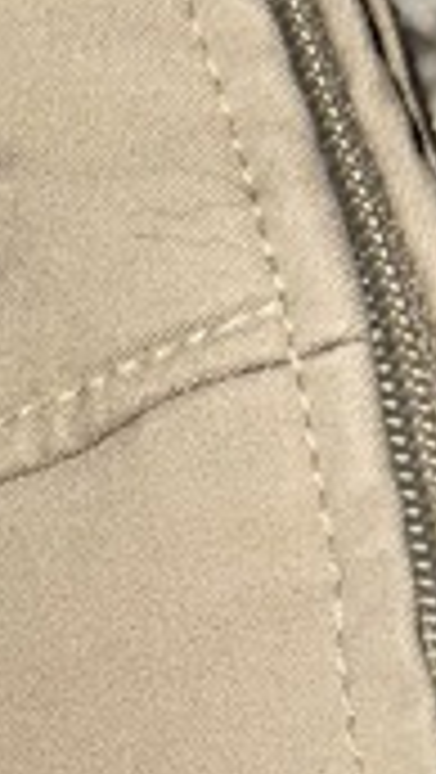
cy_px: 909
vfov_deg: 15.2
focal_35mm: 137
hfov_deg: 8.7
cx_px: -209
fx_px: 2810
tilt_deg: -83.8
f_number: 1.78
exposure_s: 1/26
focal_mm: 6.86
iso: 80
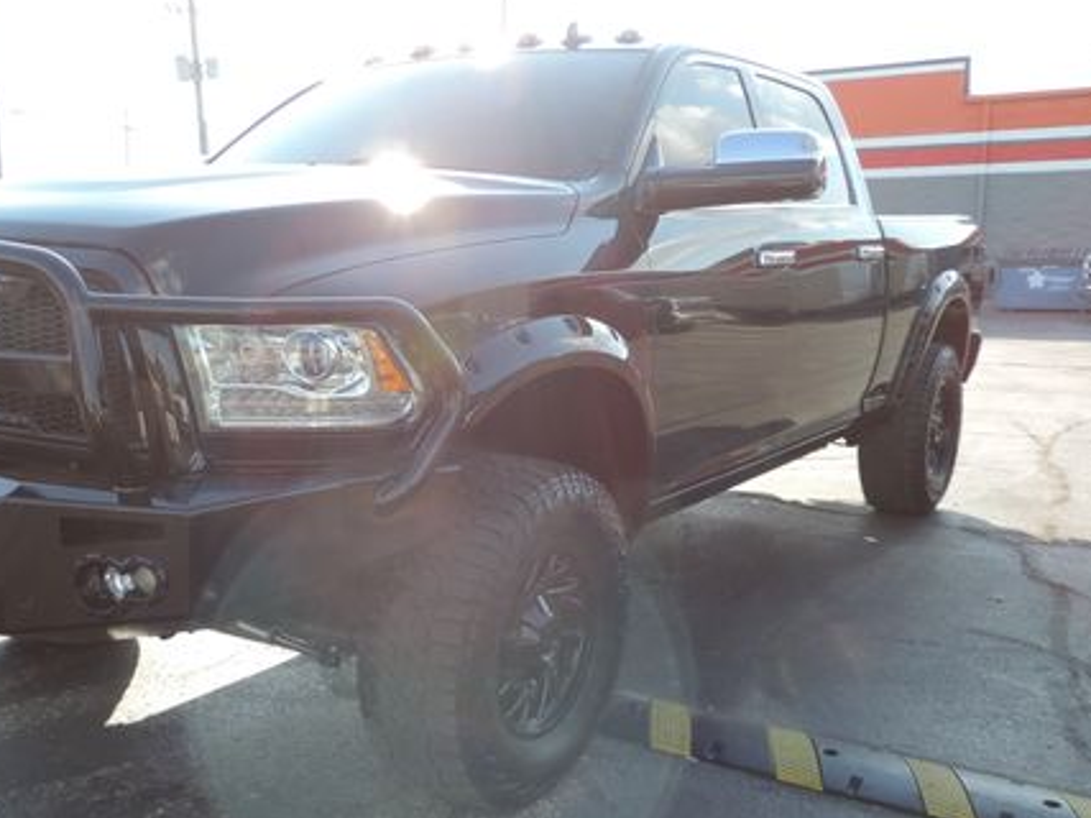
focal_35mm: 36
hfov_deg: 50.9
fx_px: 1134
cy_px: 473
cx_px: 414
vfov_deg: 39.5
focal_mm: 4.3
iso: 80
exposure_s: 1/320
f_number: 3
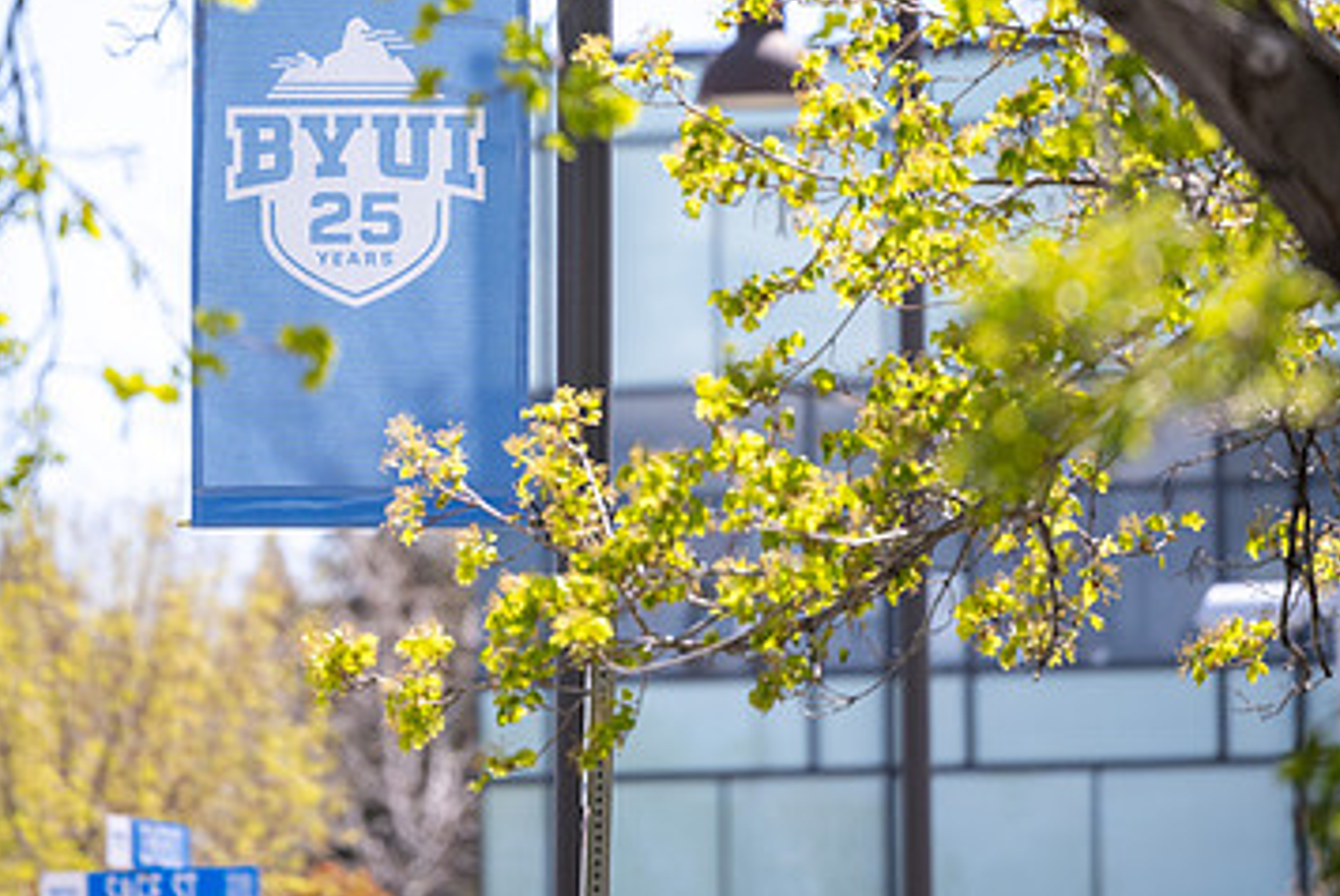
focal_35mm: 366
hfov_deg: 5.6
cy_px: 216
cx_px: 448
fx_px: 13634
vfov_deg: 3.8
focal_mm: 200
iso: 100
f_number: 2.8
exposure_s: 1/1600
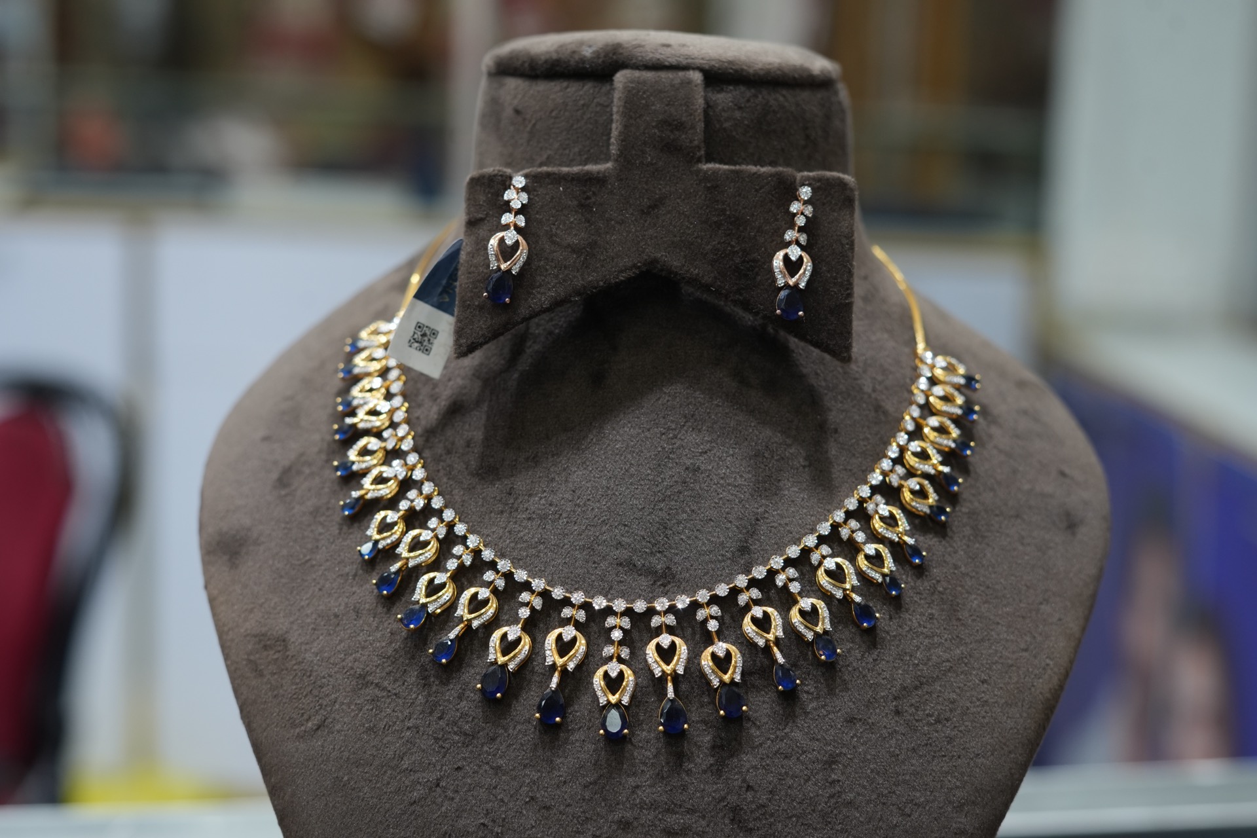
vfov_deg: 27.0
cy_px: 419
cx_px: 628
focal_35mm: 50
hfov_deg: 39.6
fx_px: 1746
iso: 640
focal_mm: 50
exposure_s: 1/100
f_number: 4.5
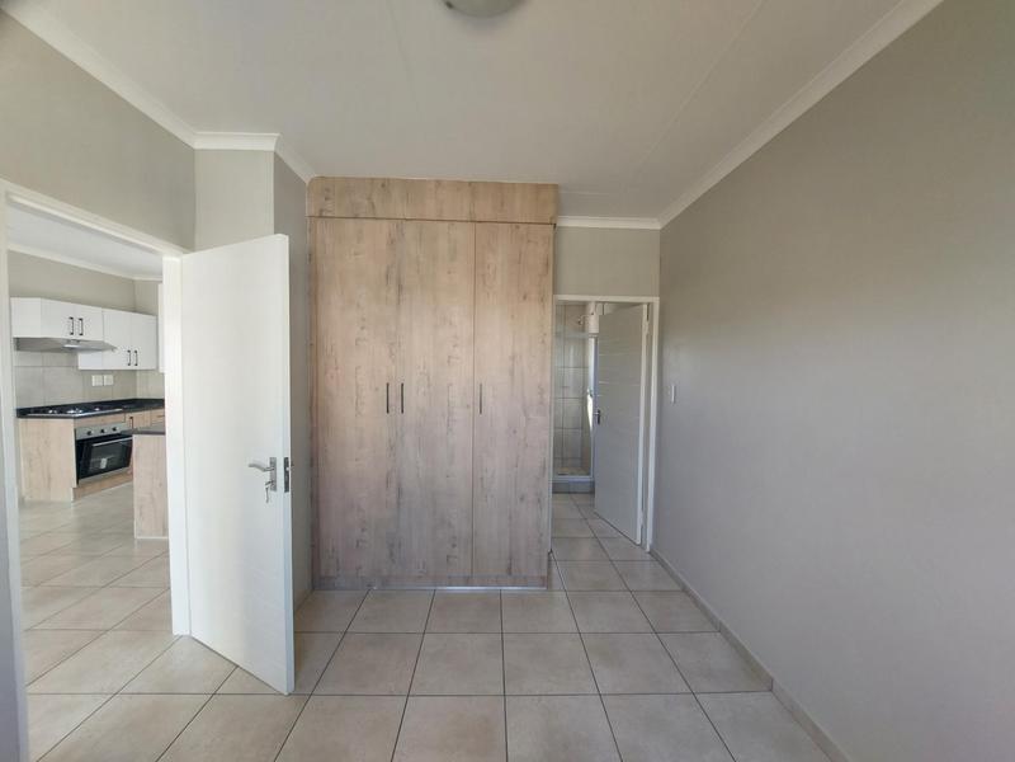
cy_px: 381
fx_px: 381
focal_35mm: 13
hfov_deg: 106.2
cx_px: 508
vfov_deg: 89.9
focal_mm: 1.74
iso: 80
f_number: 2.2
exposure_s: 1/50
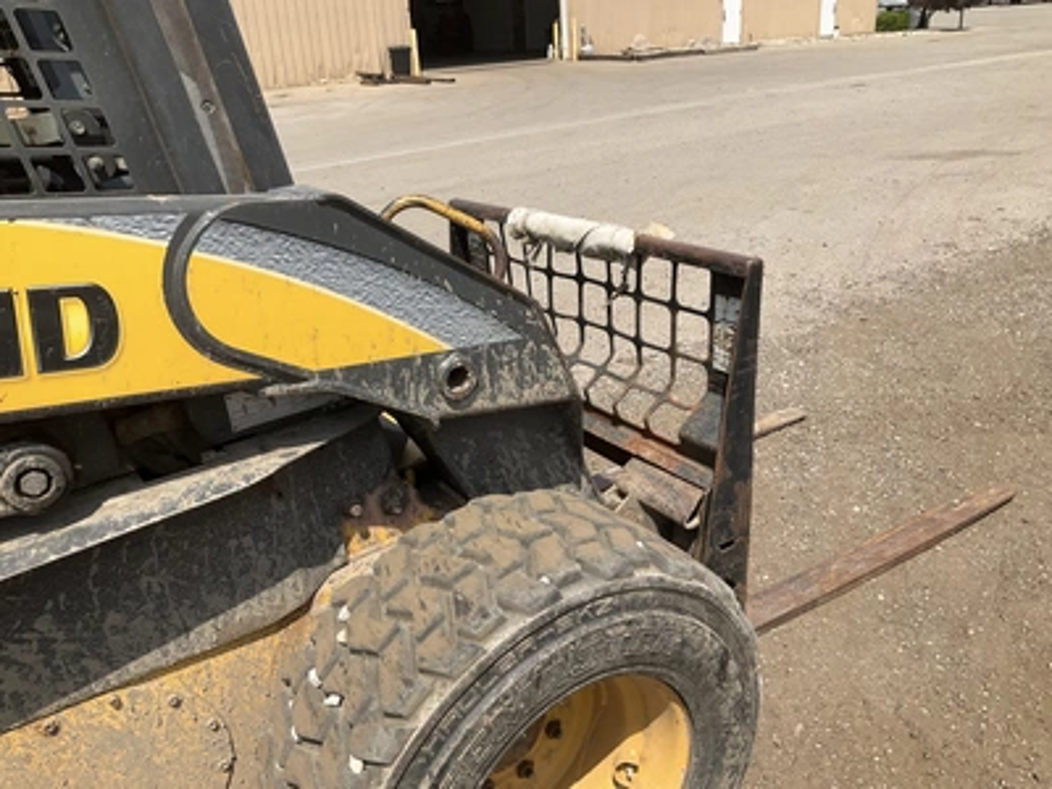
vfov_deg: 48.2
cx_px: 526
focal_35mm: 29
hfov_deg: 61.7
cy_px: 394
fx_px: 881
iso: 25
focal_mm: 3
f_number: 1.8
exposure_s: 1/2141
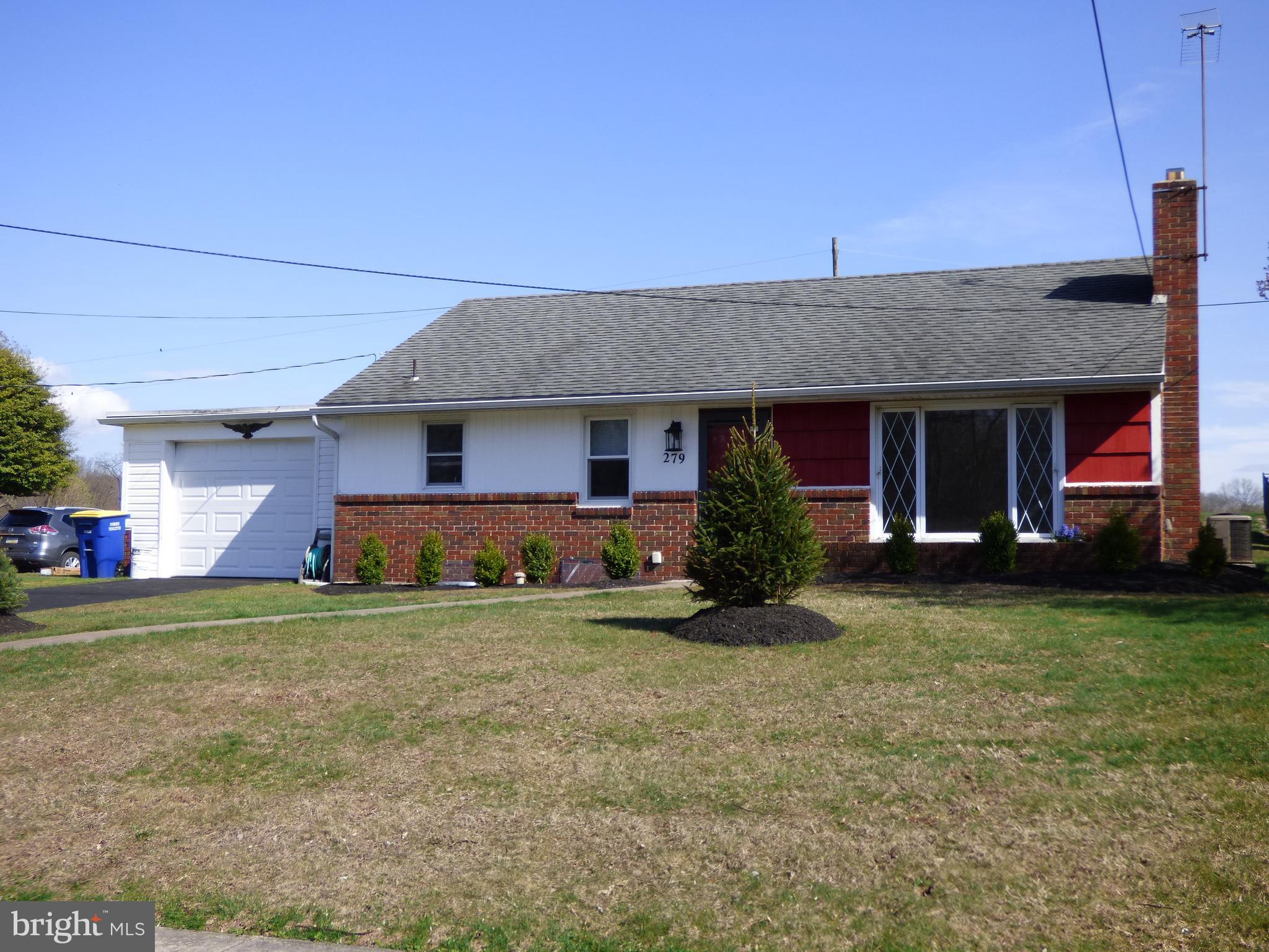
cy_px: 476
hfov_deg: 47.9
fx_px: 1430
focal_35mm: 39
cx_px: 634
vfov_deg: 36.8
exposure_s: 1/800
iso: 100
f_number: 3.6
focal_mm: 7.07
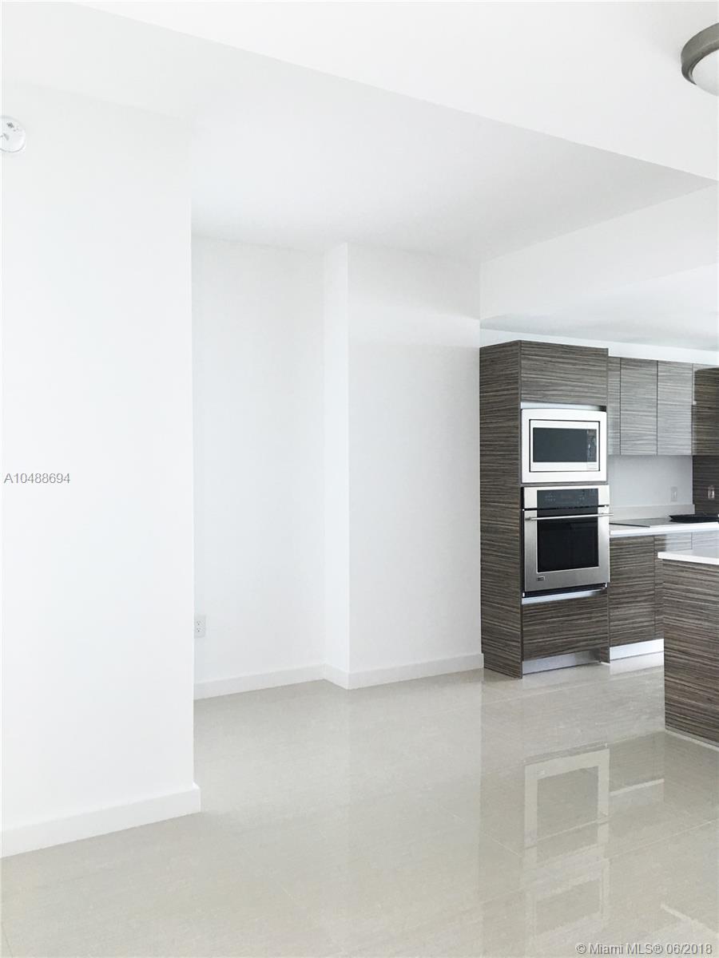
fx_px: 803
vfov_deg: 61.7
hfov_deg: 48.2
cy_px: 479
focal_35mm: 29
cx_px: 360
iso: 32
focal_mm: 4.15
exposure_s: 1/30
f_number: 2.2
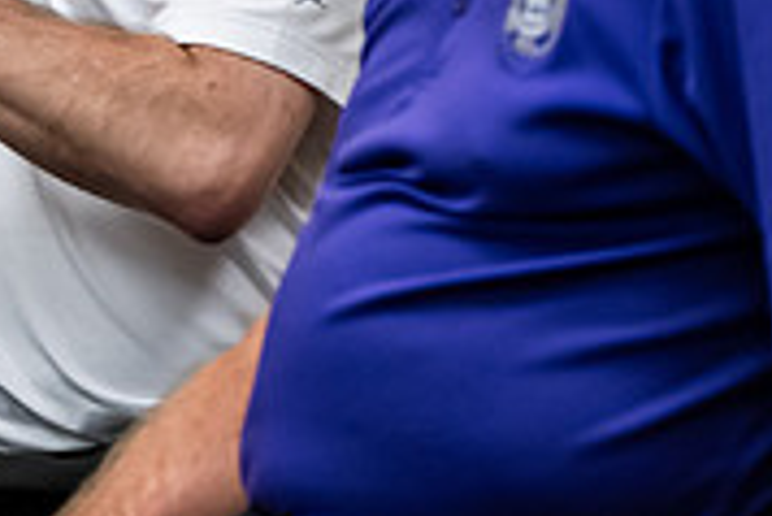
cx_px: -121
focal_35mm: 553
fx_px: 11868
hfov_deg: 3.7
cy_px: -314
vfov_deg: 2.5
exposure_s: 1/200
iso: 1600
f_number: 2.8
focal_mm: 170
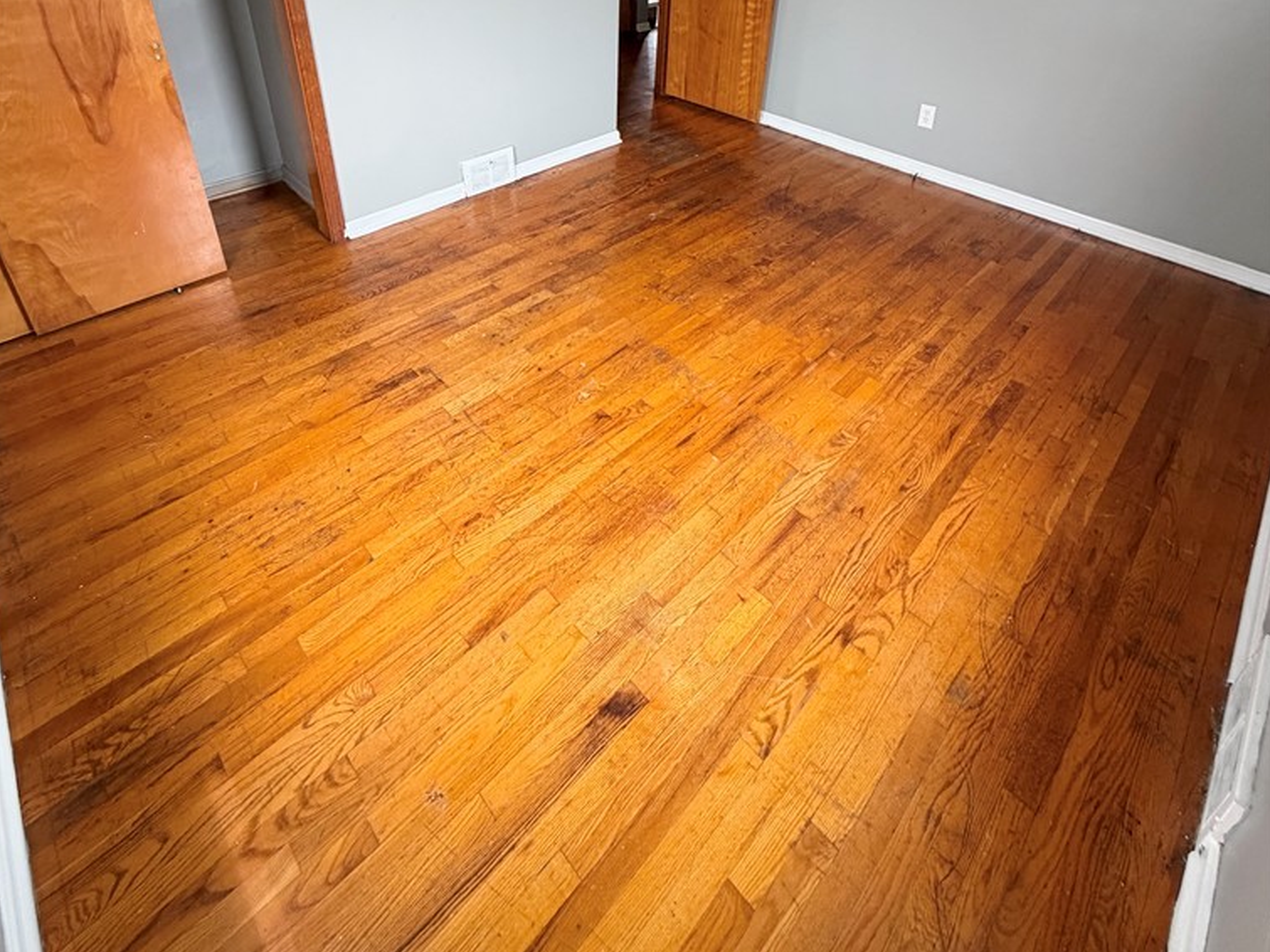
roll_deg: -1.8
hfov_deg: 84.7
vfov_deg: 63.1
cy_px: 198
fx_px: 697
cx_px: 631
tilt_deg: -27.6
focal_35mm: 19
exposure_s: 1/109
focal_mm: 2.22
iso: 320
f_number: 2.2
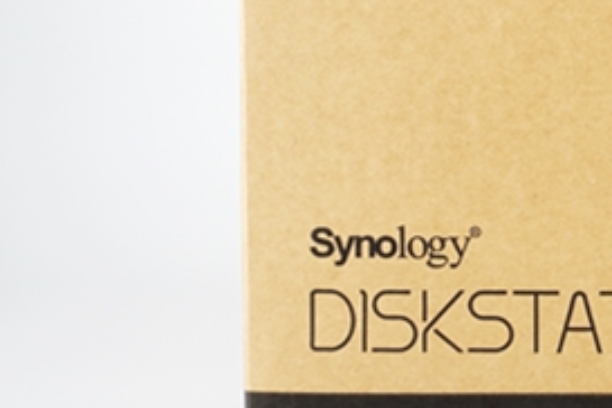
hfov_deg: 21.0
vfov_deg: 15.2
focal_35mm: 88
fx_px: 1496
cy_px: -4
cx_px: 791
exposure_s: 1
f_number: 16
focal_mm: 20
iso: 200
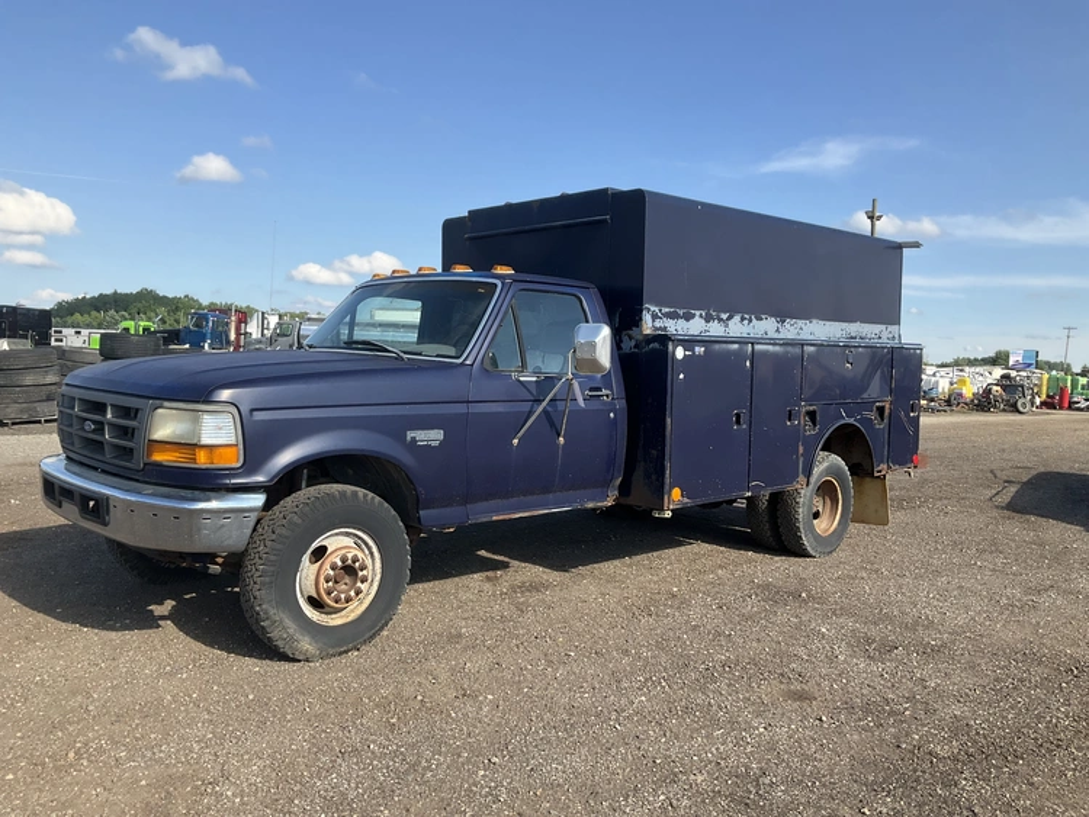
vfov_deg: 48.3
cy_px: 408
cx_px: 544
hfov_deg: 61.6
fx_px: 913
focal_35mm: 29
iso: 25
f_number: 1.8
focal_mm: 3
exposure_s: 1/1195
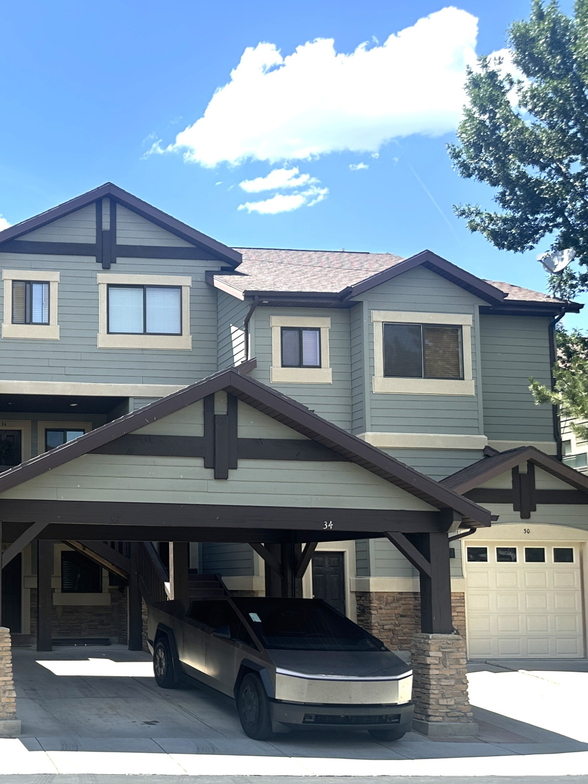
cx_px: 122
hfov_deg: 41.2
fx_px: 747
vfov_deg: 55.3
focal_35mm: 33
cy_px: 394
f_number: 1.78
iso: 80
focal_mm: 6.86
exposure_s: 1/1183
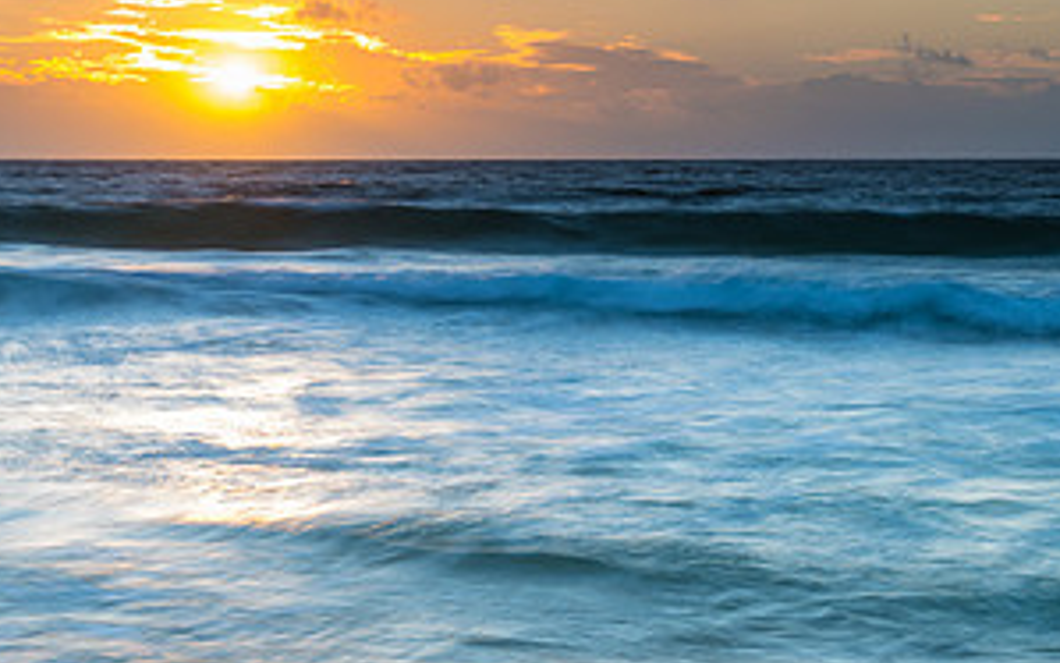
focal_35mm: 100
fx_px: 2889
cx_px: 376
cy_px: 488
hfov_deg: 20.7
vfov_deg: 13.1
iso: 31
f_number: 10
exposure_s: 1/1.67
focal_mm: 50
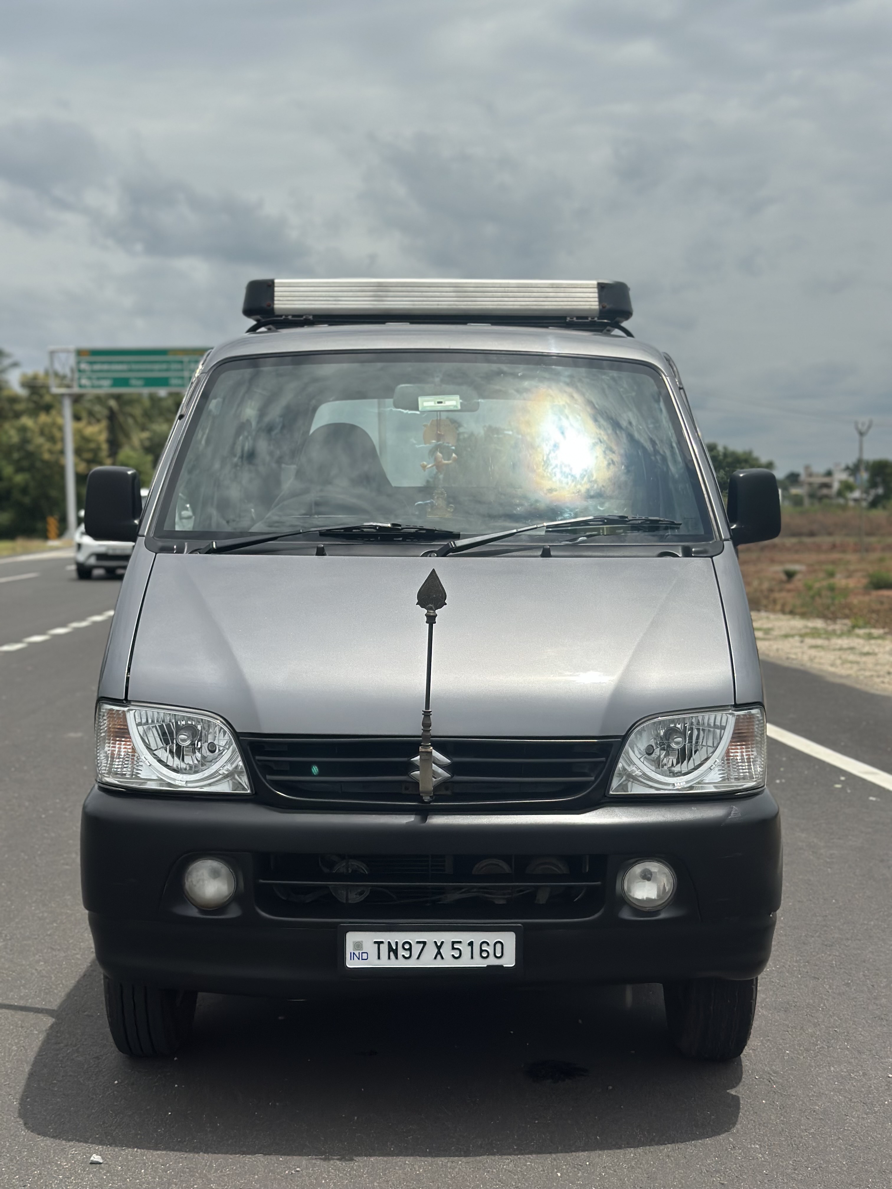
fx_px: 1649
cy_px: 594
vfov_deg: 39.7
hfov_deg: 30.3
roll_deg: +0.6
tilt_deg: -2.5
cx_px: 446
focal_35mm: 48
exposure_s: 1/15873
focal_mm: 6.86
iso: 100
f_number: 1.78
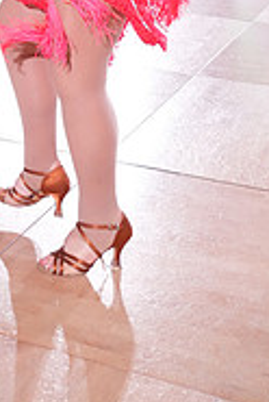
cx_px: -66
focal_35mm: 94
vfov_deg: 19.5
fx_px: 1050
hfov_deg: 14.1
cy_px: -159
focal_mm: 30
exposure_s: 1/400
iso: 3200
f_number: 4
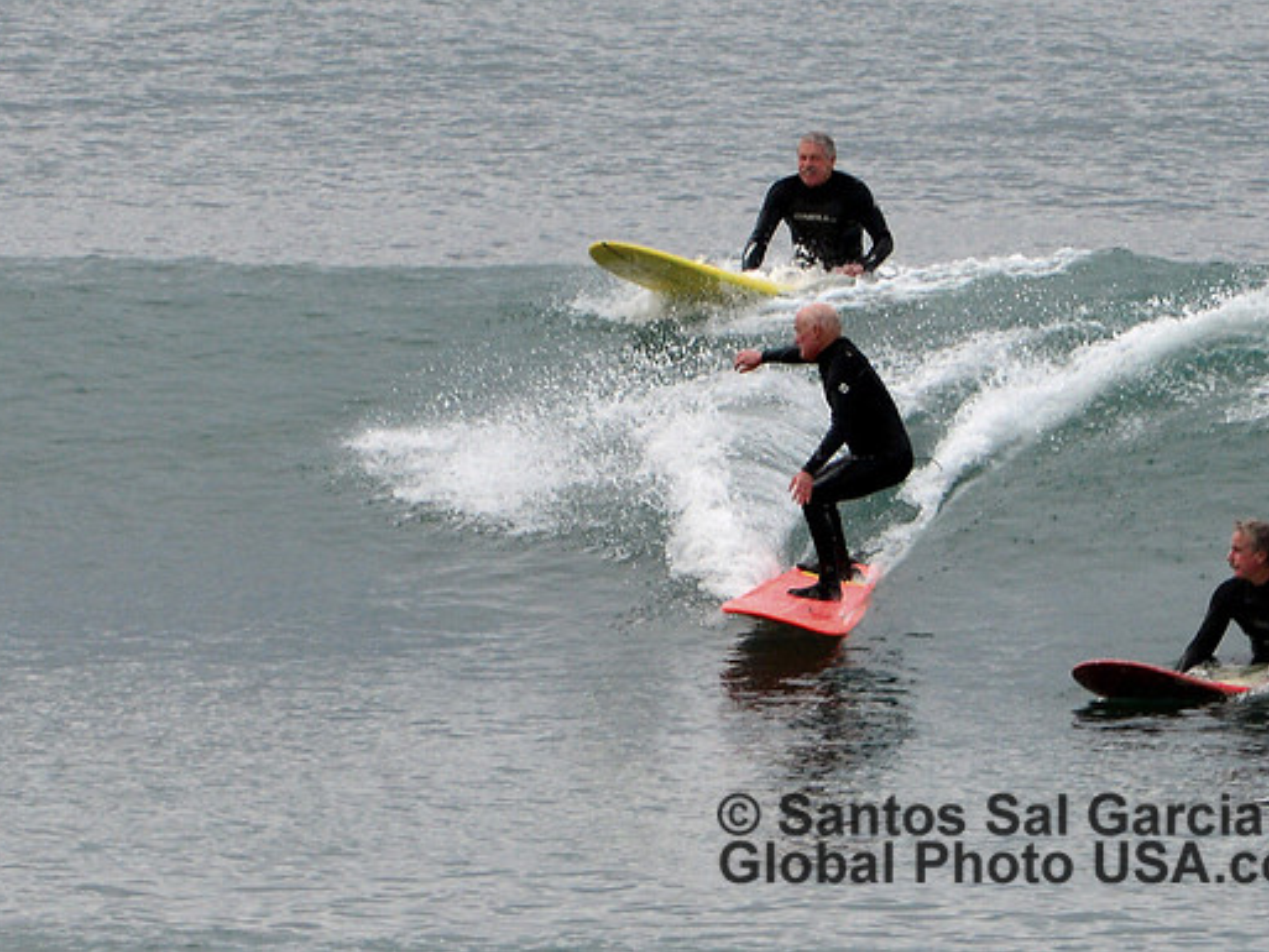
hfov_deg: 3.3
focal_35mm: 598
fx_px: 21927
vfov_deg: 2.5
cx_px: 683
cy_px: 476
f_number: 13
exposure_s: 1/500
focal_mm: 550
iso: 1000
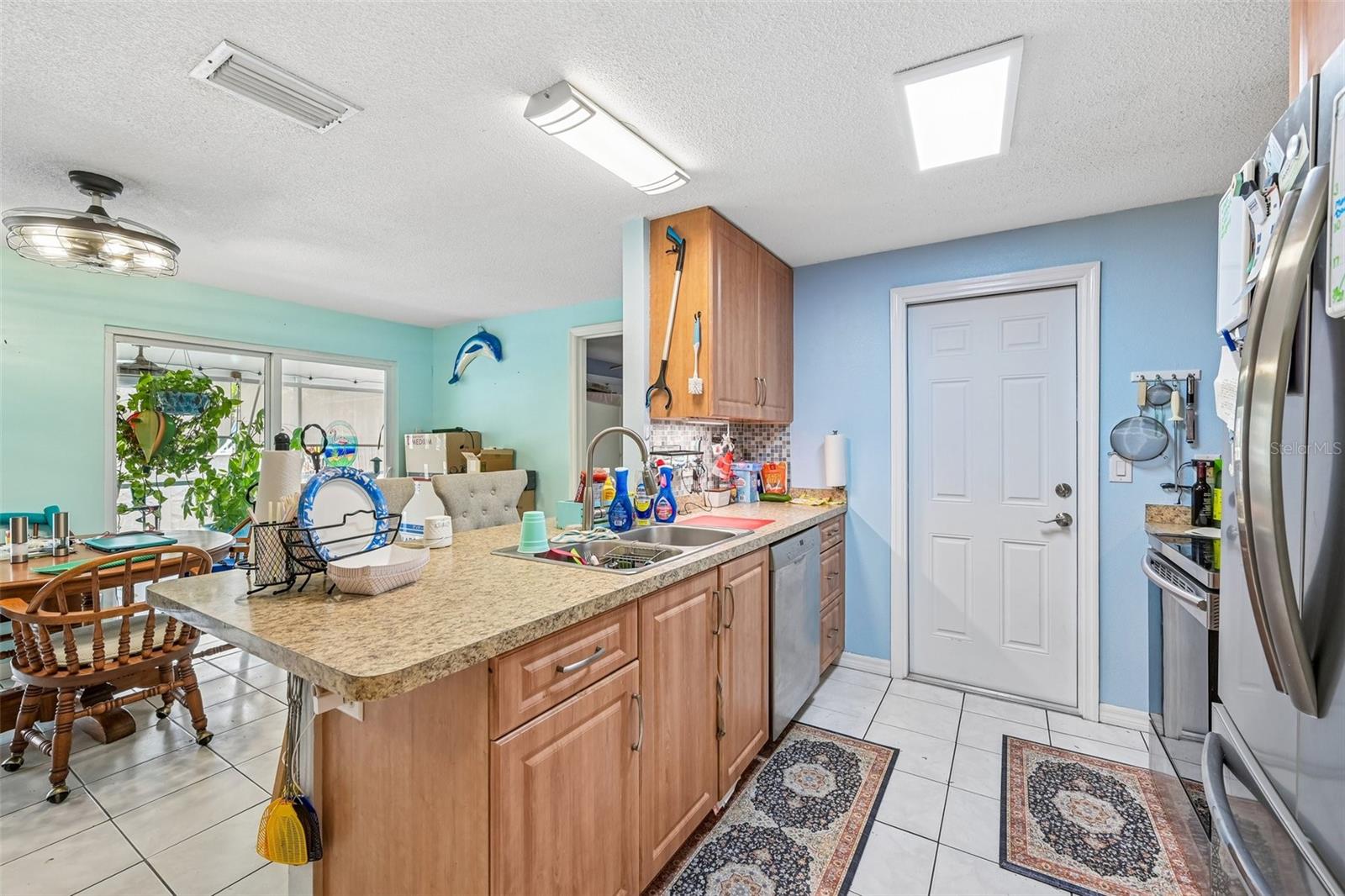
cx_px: 672
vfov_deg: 81.2
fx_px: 523
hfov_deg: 104.3
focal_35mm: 14
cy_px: 448
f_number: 8
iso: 400
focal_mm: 14
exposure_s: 1/20
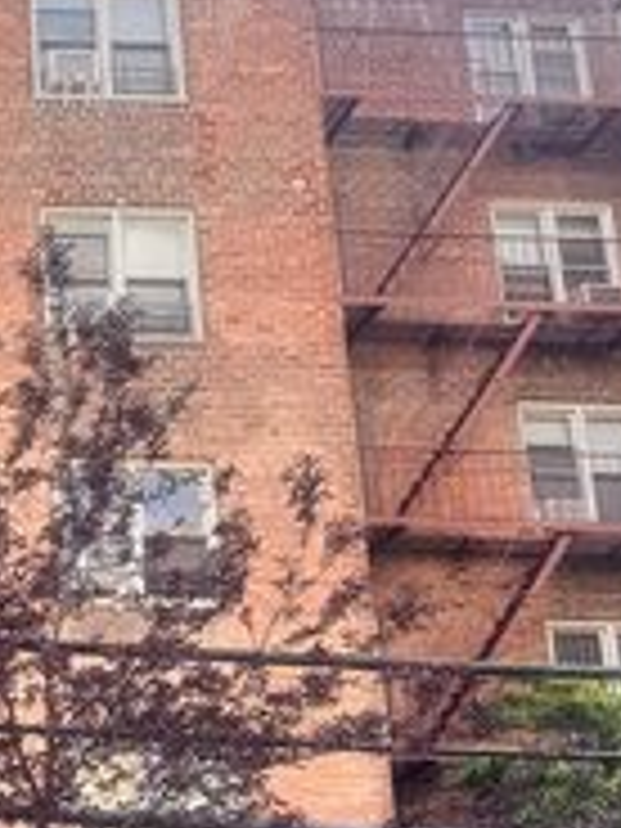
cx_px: -428
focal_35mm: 87
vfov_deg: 22.2
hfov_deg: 15.1
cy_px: 655
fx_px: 2081
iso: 80
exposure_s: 1/1042
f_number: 1.78
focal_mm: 6.76
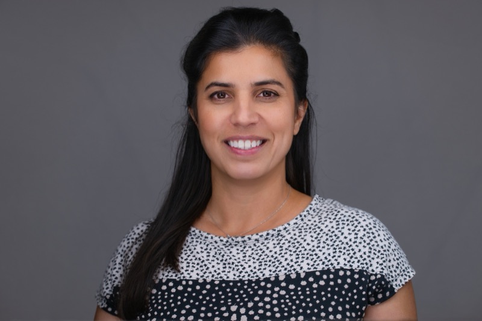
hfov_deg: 23.4
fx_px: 1165
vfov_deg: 15.7
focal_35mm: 87
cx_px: 241
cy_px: 160
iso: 125
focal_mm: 87
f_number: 4
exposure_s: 1/160
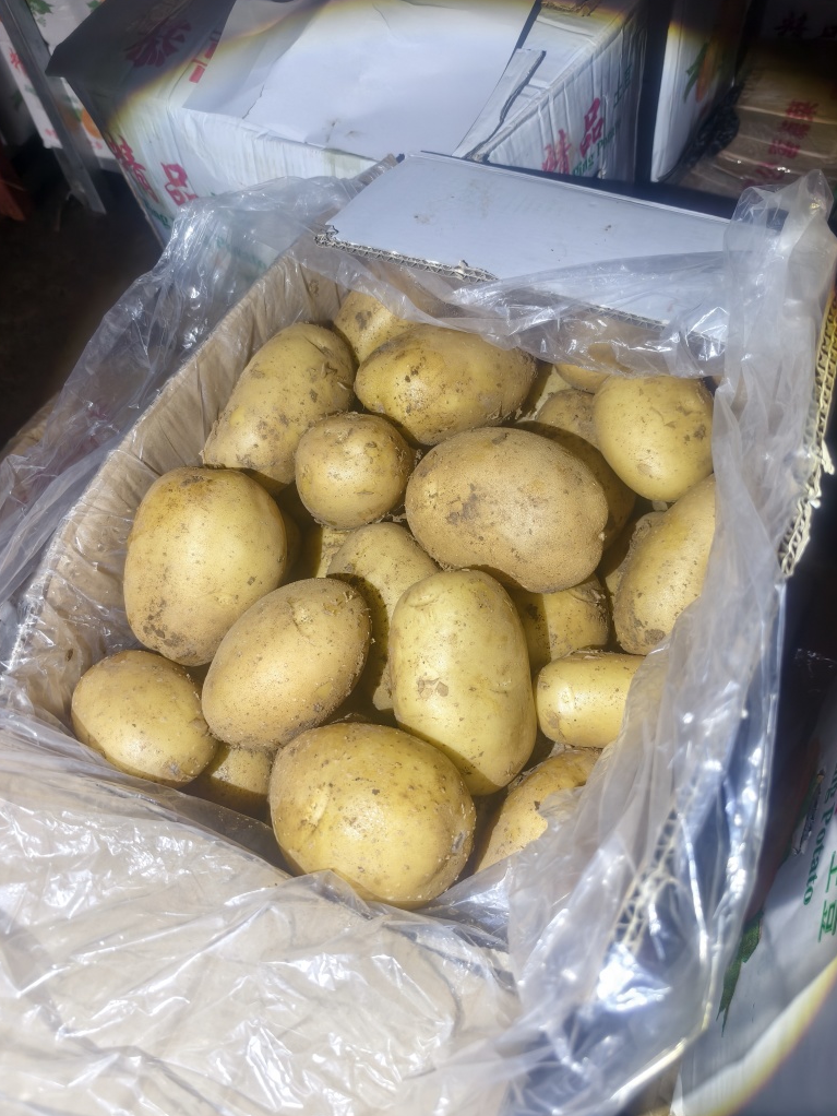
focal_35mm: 24
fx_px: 773
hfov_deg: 56.8
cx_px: 425
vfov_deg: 71.6
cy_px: 549
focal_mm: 5.6
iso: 320
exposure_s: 1/115
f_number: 1.57
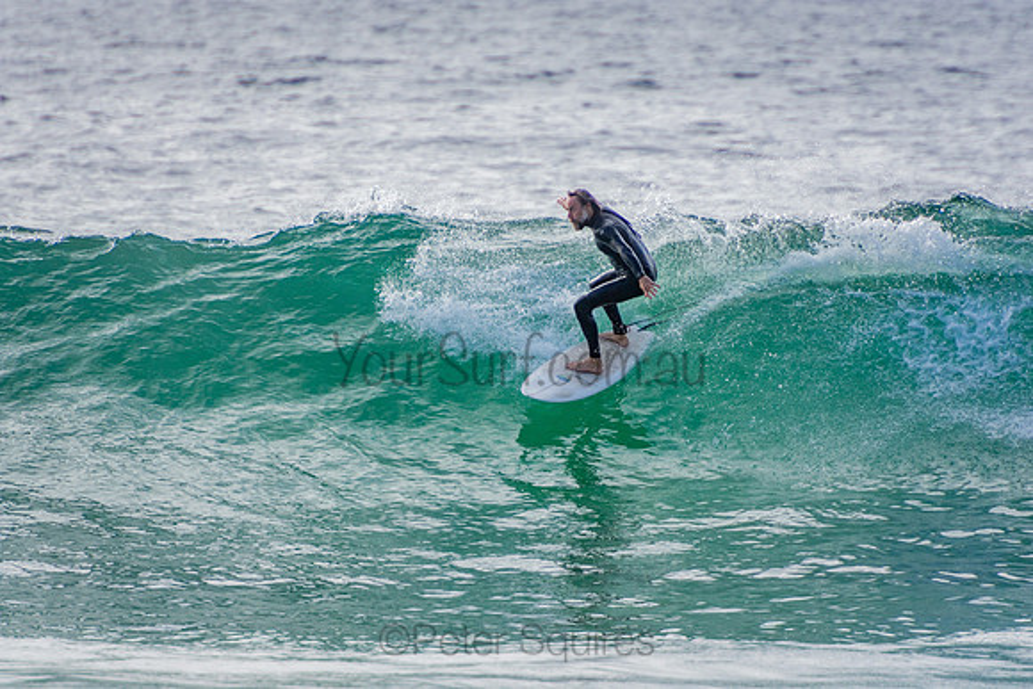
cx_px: 516
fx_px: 17220
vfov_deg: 2.3
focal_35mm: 600
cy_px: 344
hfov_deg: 3.4
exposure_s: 1/2000
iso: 360
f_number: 5.6
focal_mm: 400
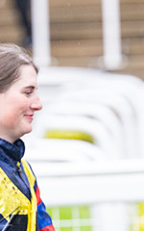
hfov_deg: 2.1
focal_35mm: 620
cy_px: 152
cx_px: -36
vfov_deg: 3.4
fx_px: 3893
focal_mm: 210
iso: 1000
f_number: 5
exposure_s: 1/500
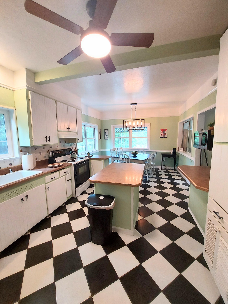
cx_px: 114
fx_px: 114
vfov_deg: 106.2
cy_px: 152
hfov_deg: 89.9
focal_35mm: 13
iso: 250
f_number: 2.2
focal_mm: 1.74
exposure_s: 1/60
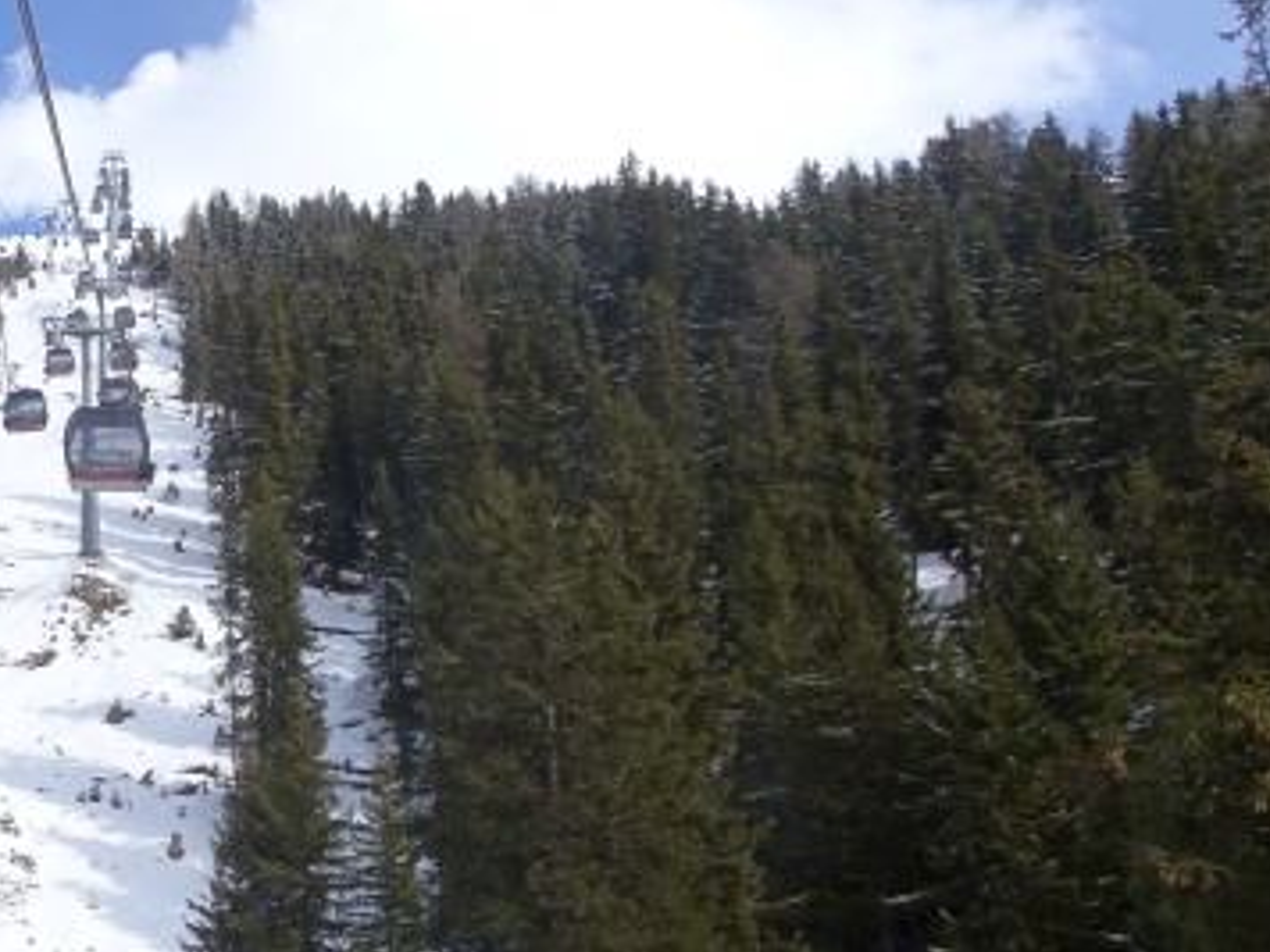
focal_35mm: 54
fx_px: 1981
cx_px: -128
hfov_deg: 31.5
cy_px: 656
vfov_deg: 26.8
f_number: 3.5
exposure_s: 1/500
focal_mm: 4.1
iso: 80
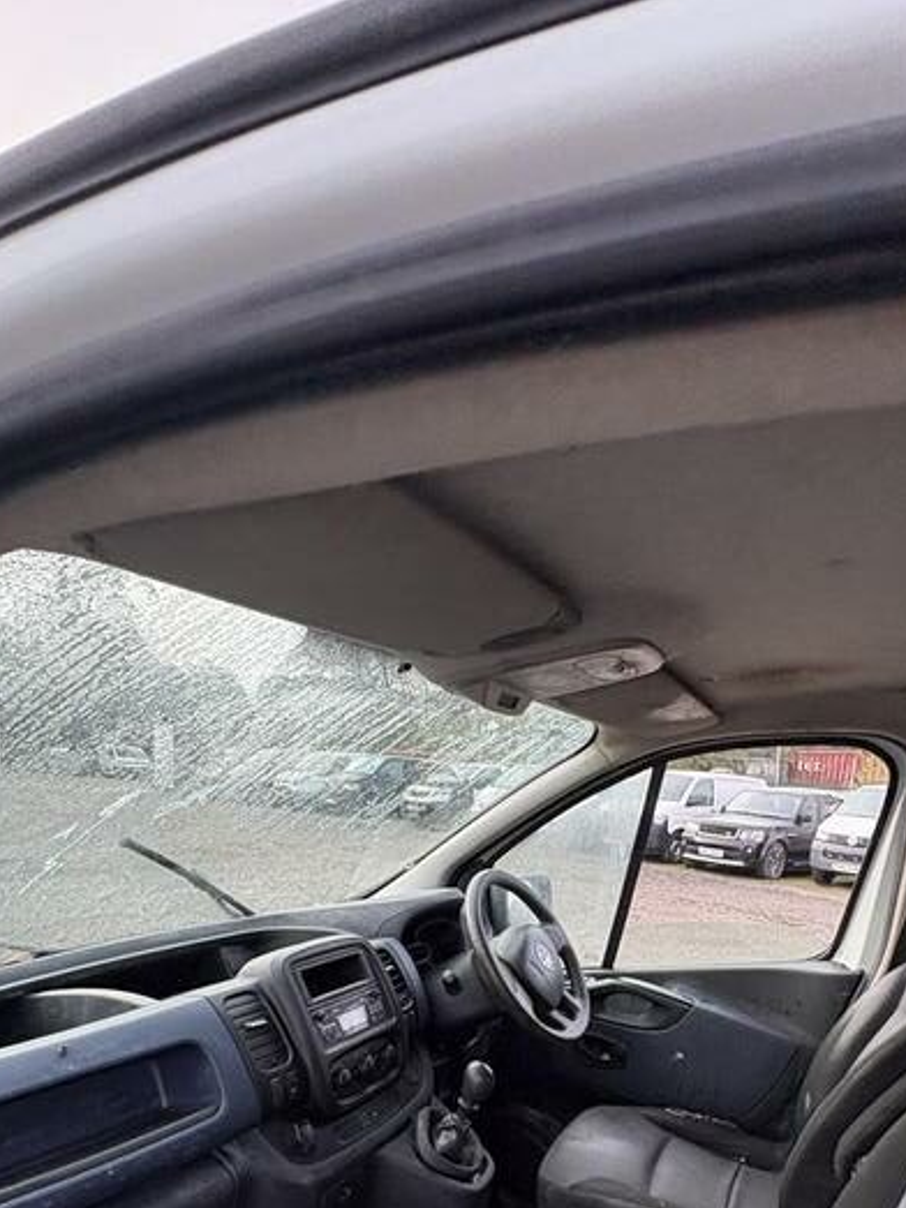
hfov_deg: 56.5
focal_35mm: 24
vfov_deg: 65.5
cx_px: 529
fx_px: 838
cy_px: 959
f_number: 2.2
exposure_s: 1/162
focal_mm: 2.22
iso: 64
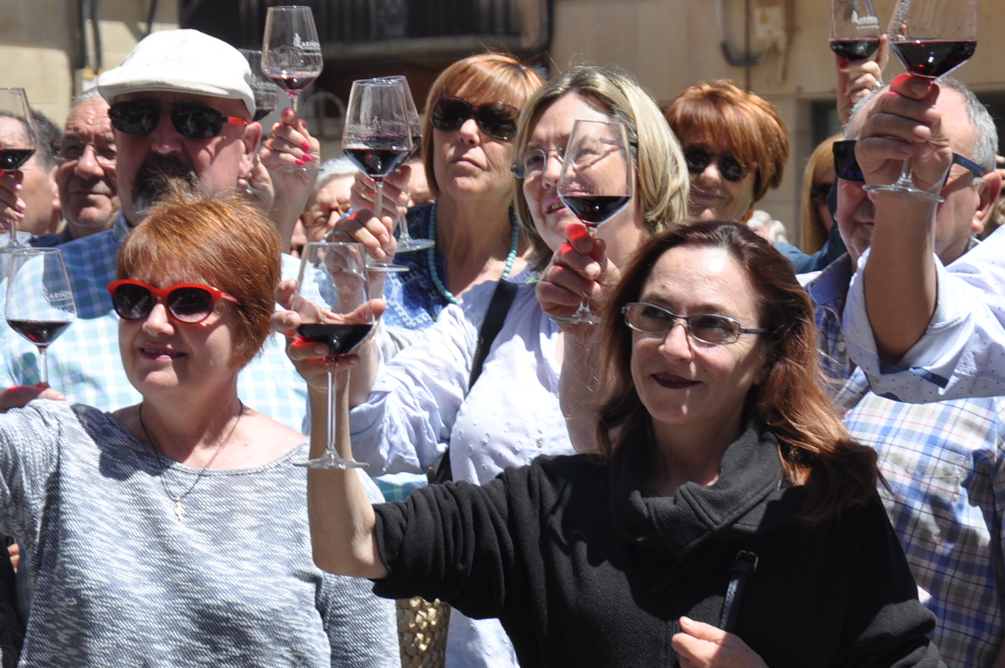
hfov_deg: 15.3
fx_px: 3736
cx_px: 550
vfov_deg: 10.2
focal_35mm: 134
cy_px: 410
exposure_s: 1/320
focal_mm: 62
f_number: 9
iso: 200
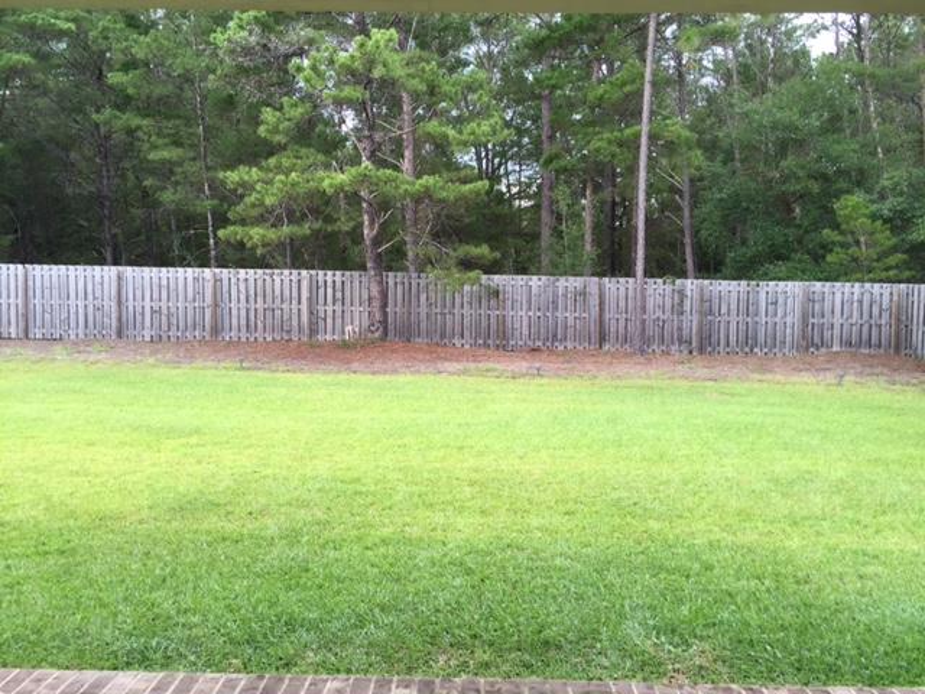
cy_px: 347
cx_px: 462
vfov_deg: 48.2
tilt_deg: -3.9
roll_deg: -0.6
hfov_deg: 61.7
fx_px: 775
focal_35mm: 29
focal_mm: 4.15
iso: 32
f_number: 2.2
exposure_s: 1/120
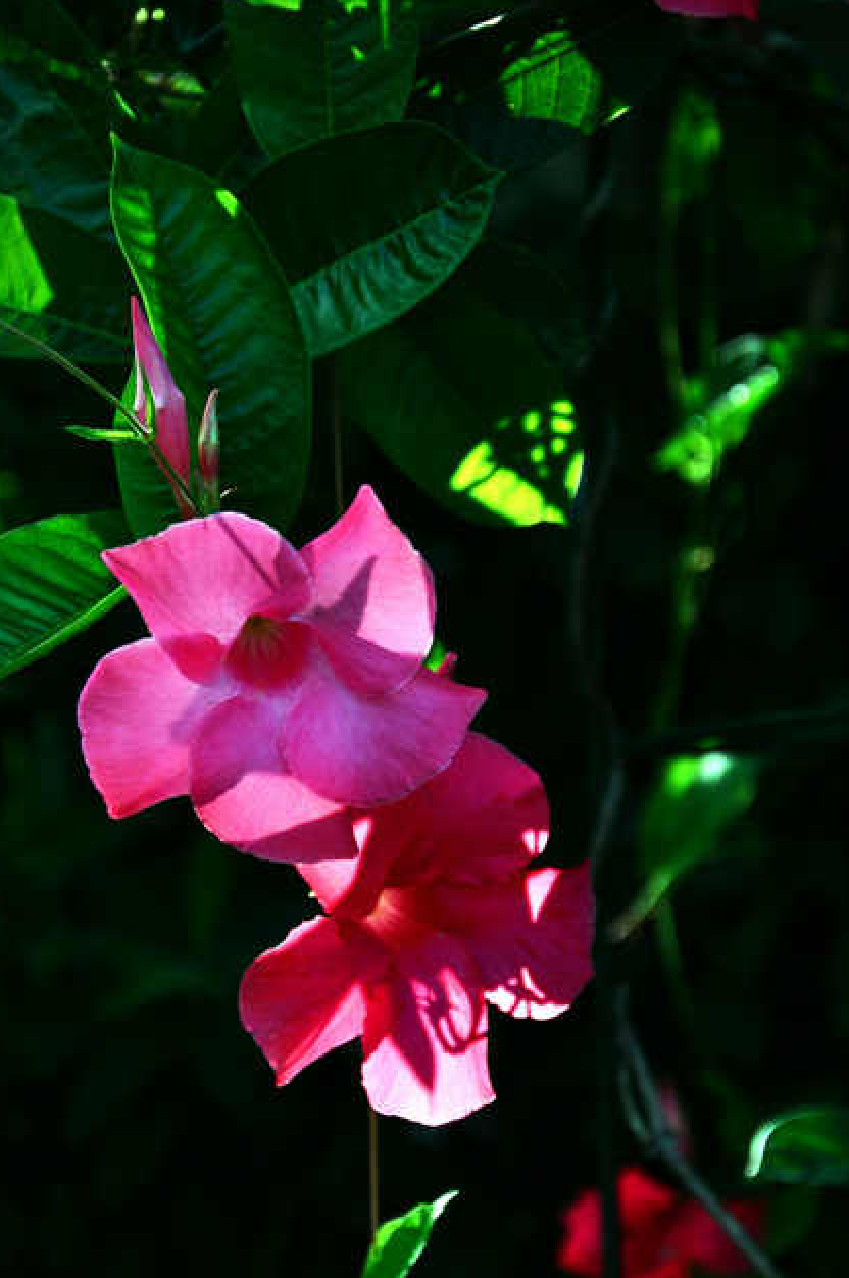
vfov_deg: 11.7
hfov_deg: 7.8
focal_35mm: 176
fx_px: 6239
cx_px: 402
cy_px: 725
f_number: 5.6
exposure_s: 1/100
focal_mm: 98
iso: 250
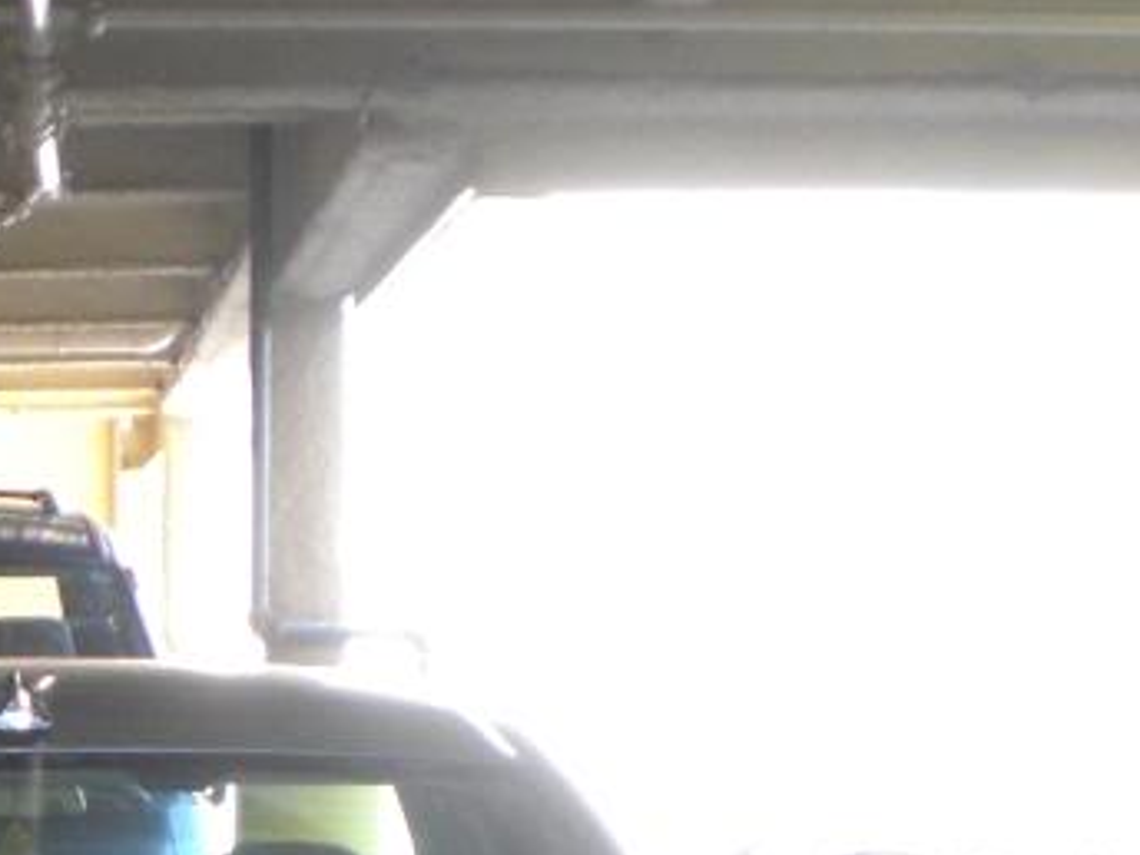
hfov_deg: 16.9
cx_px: -73
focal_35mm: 113
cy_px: 918
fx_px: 3721
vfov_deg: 12.9
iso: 200
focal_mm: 6.3
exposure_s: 1/80
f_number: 3.1
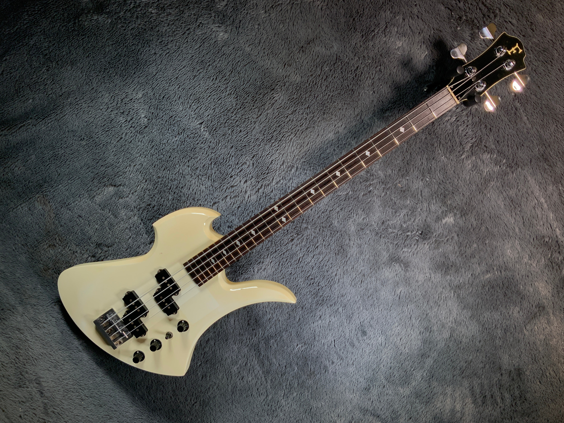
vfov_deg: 48.2
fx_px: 472
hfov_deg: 61.7
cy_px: 212
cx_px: 282
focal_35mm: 29
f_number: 1.8
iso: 25
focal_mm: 3
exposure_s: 1/156
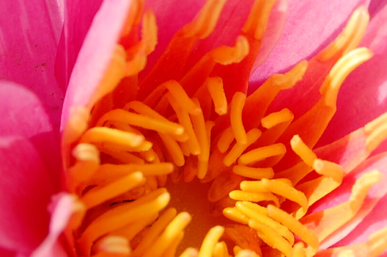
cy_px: -67
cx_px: 167
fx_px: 2810
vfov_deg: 5.2
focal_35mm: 262
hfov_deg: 7.9
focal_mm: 55
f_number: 10
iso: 200
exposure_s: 1/400
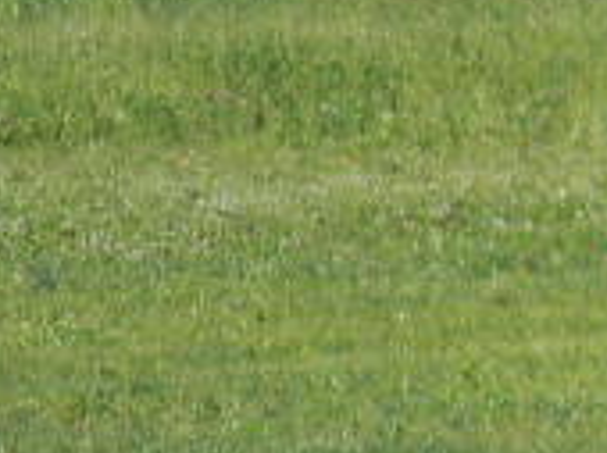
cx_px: 1046
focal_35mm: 558
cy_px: 574
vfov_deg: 2.7
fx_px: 9771
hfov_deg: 3.5
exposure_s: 1/353
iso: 80
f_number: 5
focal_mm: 26.8
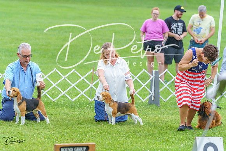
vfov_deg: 6.9
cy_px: 76
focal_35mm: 200
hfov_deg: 10.3
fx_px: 1256
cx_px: 113
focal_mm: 200
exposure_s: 1/800
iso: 400
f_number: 5
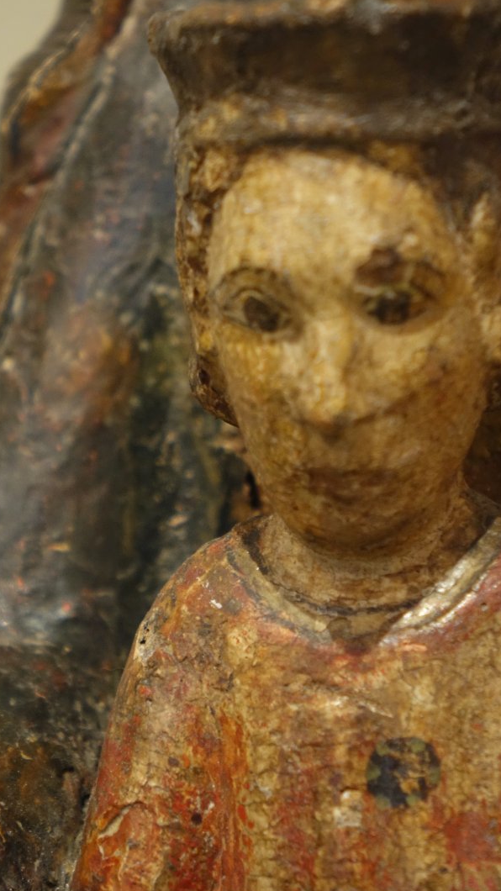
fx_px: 4063
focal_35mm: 172
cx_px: 317
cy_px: 461
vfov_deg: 12.5
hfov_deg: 7.1
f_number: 2.8
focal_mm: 53.29
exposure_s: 1/20
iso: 800
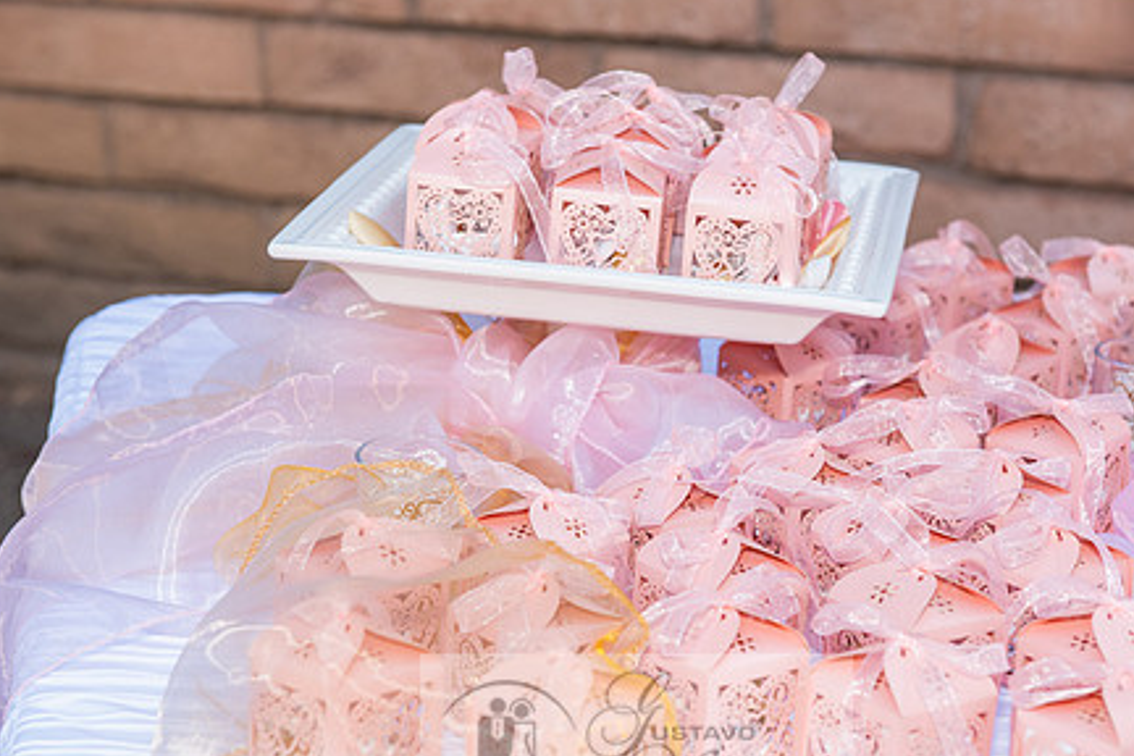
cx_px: 635
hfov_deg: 21.7
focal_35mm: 94
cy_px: 469
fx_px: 2961
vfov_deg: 14.5
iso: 200
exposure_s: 1/100
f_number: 6.3
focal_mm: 70
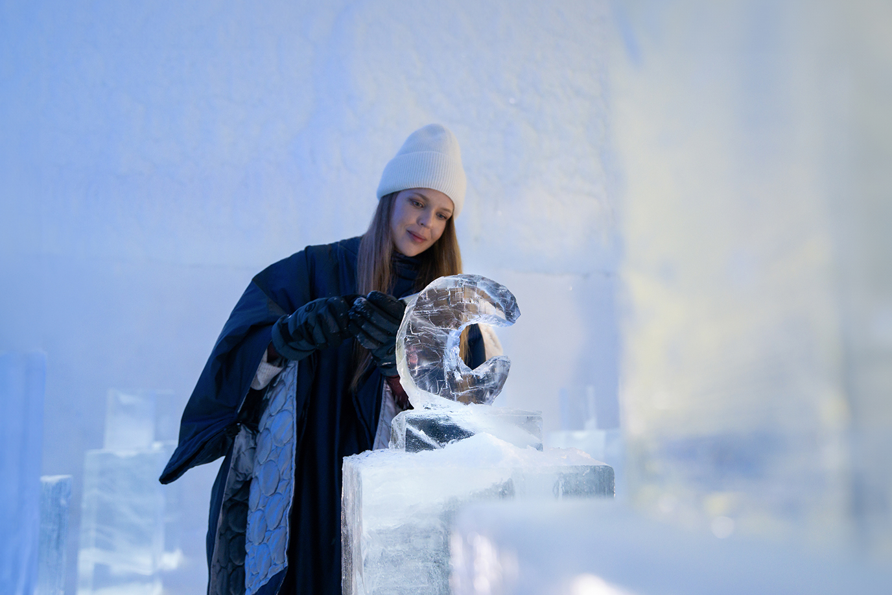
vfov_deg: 36.9
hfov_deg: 53.1
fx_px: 892
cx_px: 446
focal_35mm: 36
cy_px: 298
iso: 1000
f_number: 2.8
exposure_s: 1/125
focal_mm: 36
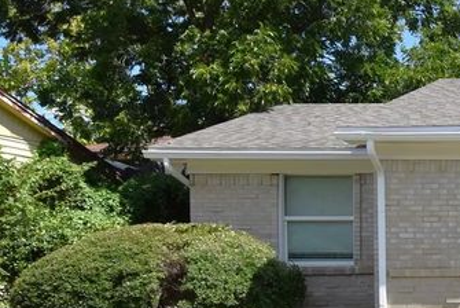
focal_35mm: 60
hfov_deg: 26.3
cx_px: 656
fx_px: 761
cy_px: 266
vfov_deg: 22.4
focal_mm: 13
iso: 200
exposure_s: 1/320
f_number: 9
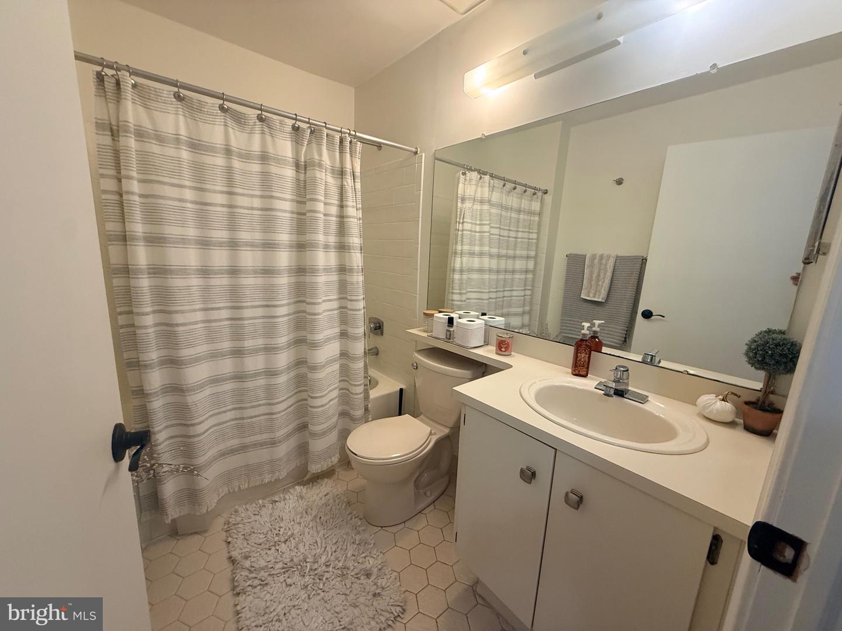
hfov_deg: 102.1
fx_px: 341
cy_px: 316
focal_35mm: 14
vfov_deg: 85.7
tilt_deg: -9.6
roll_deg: -3.2
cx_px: 421
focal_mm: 2.22
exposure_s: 1/60
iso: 200
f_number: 2.2
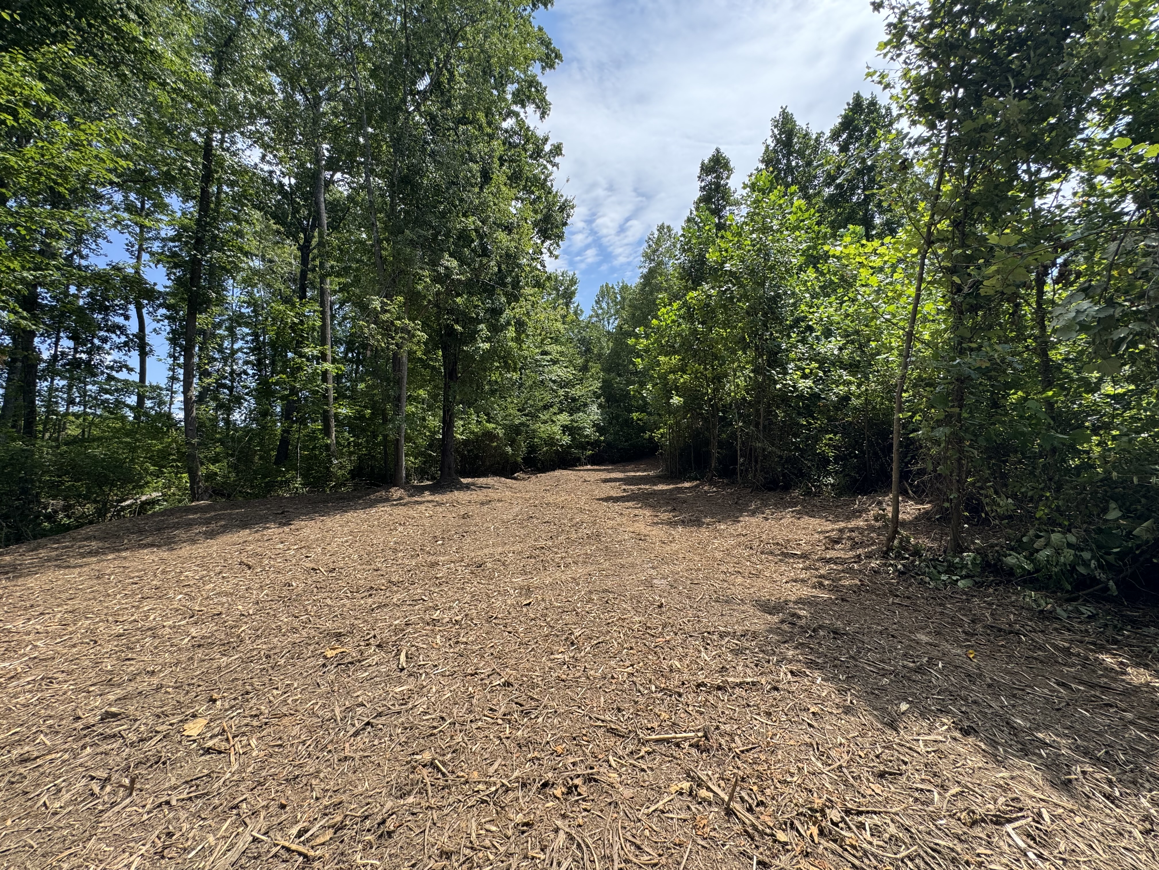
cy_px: 435
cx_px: 580
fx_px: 469
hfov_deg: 102.1
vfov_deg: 85.7
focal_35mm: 14
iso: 50
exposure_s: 1/804
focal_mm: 2.22
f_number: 2.2
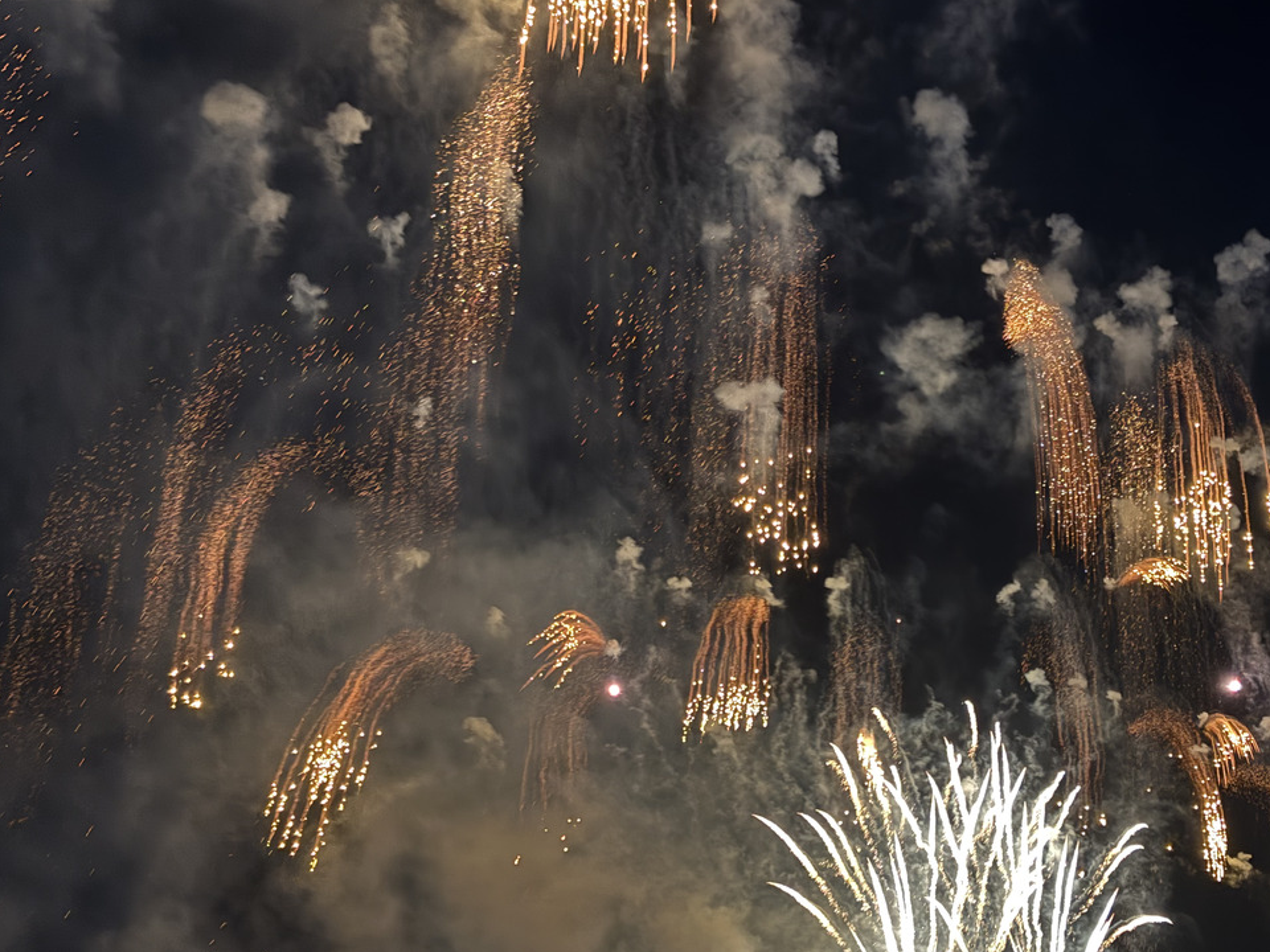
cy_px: 538
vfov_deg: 22.6
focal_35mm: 65
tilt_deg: +12.9
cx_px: 747
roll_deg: -0.8
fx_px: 2385
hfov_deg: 29.8
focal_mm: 5.96
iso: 200
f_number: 1.6
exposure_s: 1/5
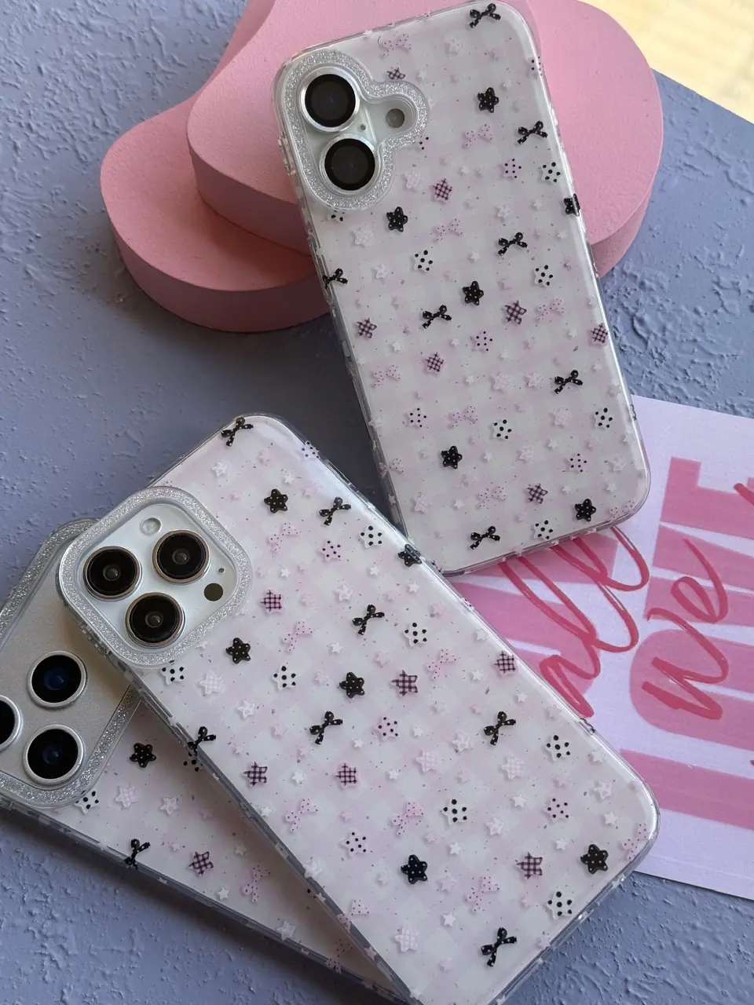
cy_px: 502
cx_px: 377
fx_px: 1394
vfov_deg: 39.7
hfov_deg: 30.3
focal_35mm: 48
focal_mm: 6.76
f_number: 1.78
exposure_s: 1/928
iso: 80
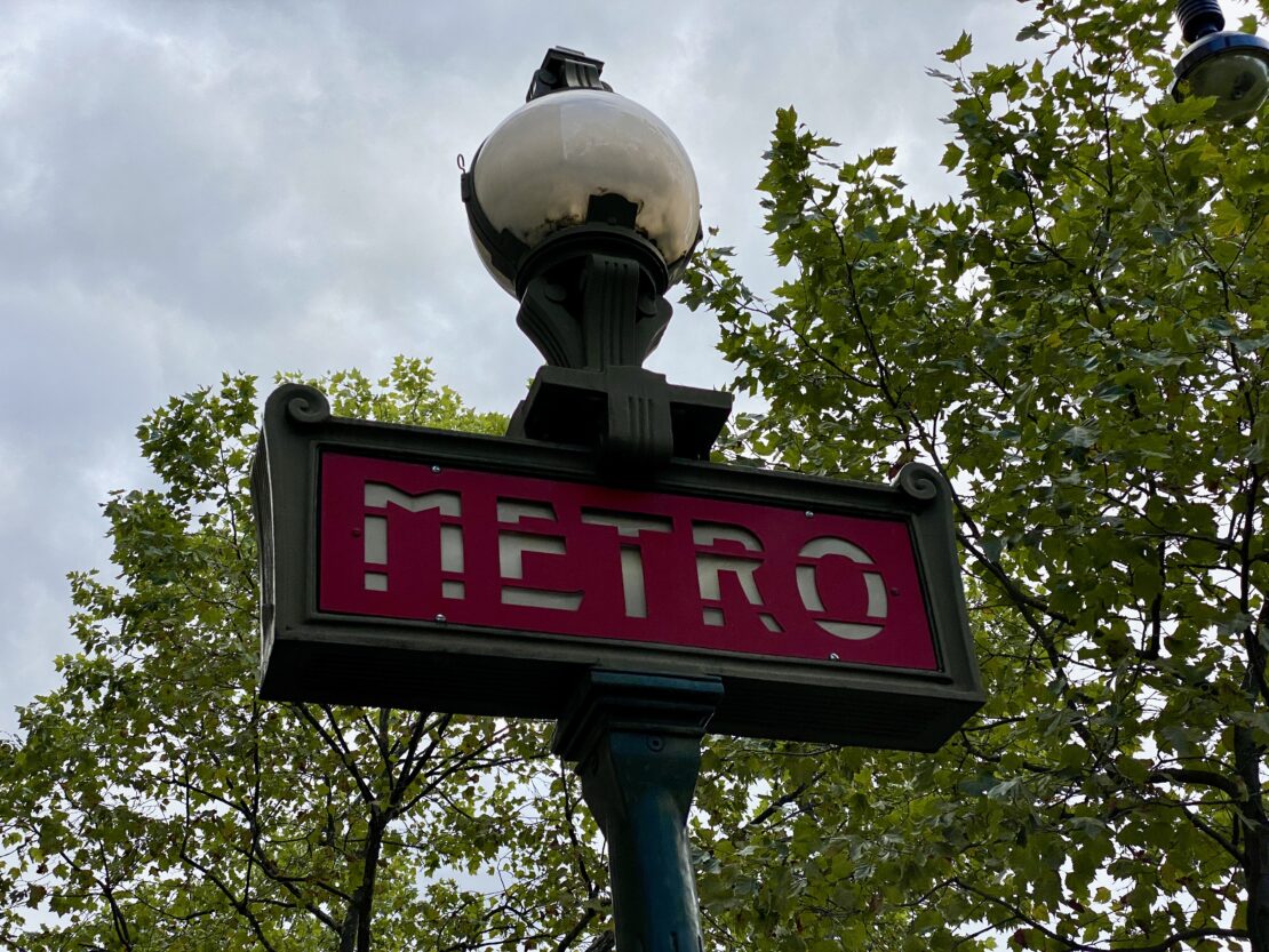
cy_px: 476
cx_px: 634
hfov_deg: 36.8
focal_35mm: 52
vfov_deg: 28.0
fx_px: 1907
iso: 20
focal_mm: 6
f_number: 2
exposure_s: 1/856
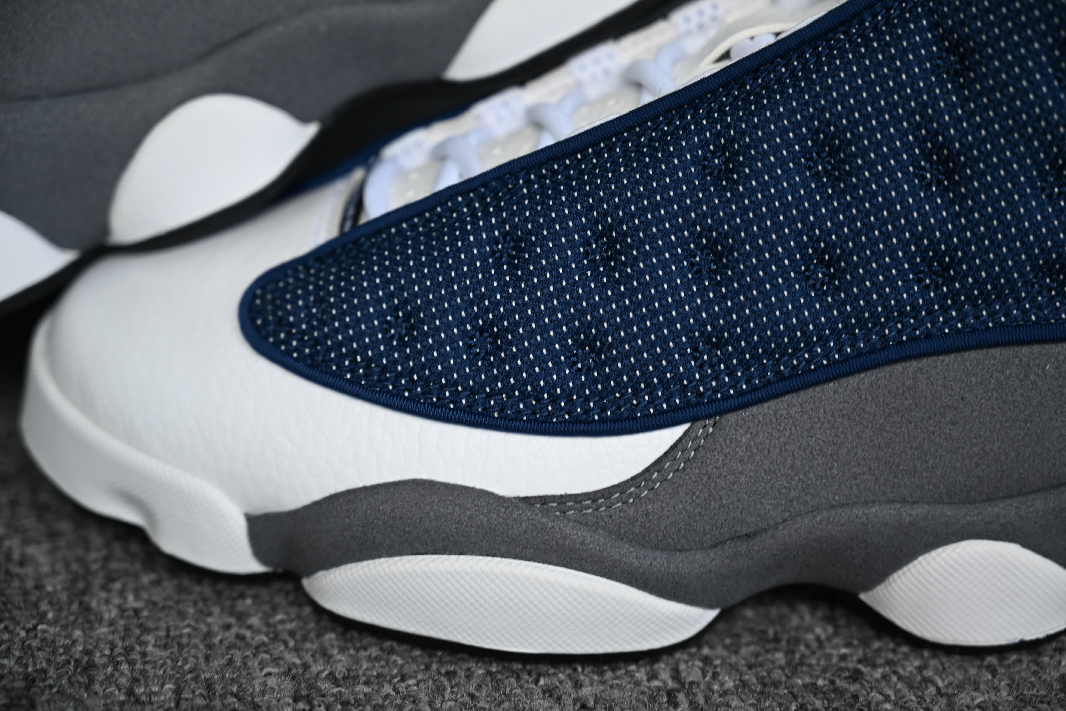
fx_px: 2073
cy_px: 356
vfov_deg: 19.5
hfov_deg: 28.8
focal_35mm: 70
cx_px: 533
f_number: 4
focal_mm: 70
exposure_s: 1/125
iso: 100
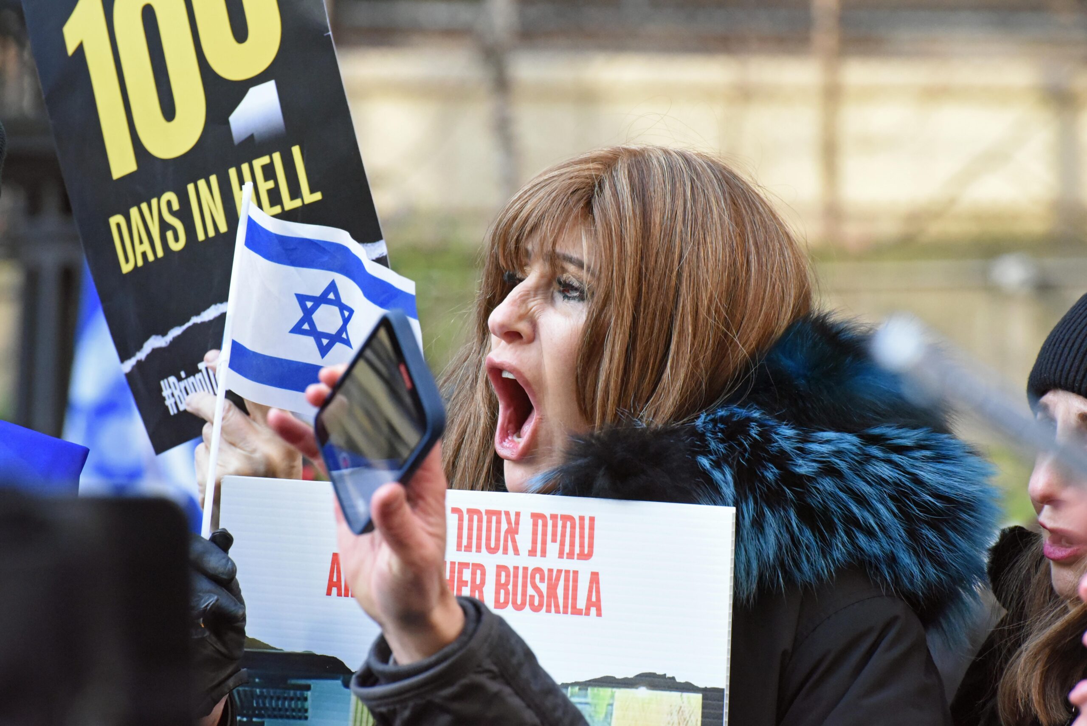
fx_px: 5890
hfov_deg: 10.5
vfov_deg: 7.1
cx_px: 544
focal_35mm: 195
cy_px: 363
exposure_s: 1/640
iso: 10000
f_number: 9
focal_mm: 195
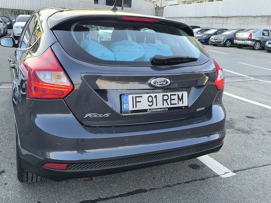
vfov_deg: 46.8
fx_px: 235
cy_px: 102
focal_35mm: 30
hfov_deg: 60.0
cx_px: 136
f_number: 1.65
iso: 50
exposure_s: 1/139
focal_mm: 6.14
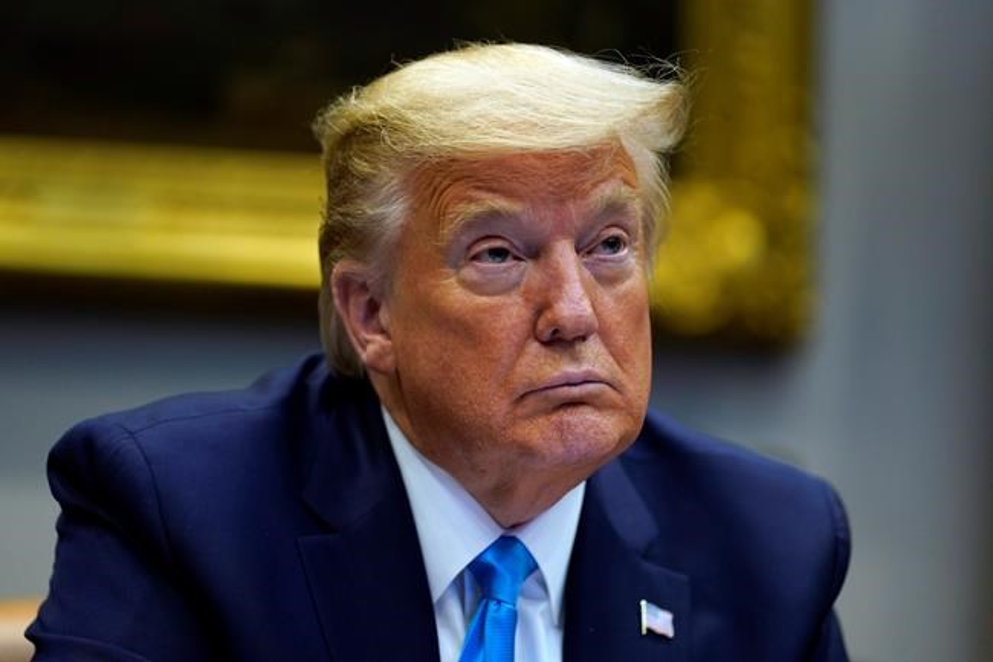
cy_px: 331
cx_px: 496
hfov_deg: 12.3
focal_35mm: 167
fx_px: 4605
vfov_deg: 8.2
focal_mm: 167
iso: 2500
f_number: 2.8
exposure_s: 1/200
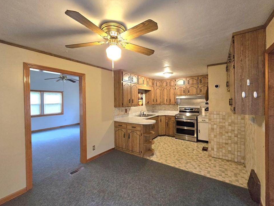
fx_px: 111
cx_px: 137
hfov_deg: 102.1
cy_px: 101
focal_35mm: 14
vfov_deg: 85.6
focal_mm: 2.2
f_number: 2.2
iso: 800
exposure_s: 1/60.2
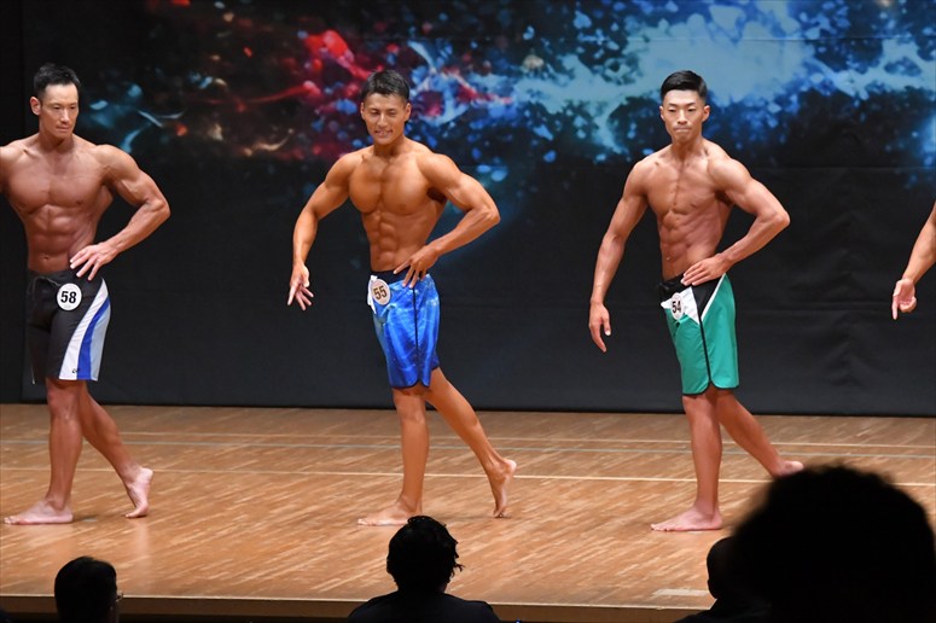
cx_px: 468
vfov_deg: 5.7
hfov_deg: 8.6
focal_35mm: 240
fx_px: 6237
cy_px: 312
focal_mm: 160
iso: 8000
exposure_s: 1/400
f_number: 5.6
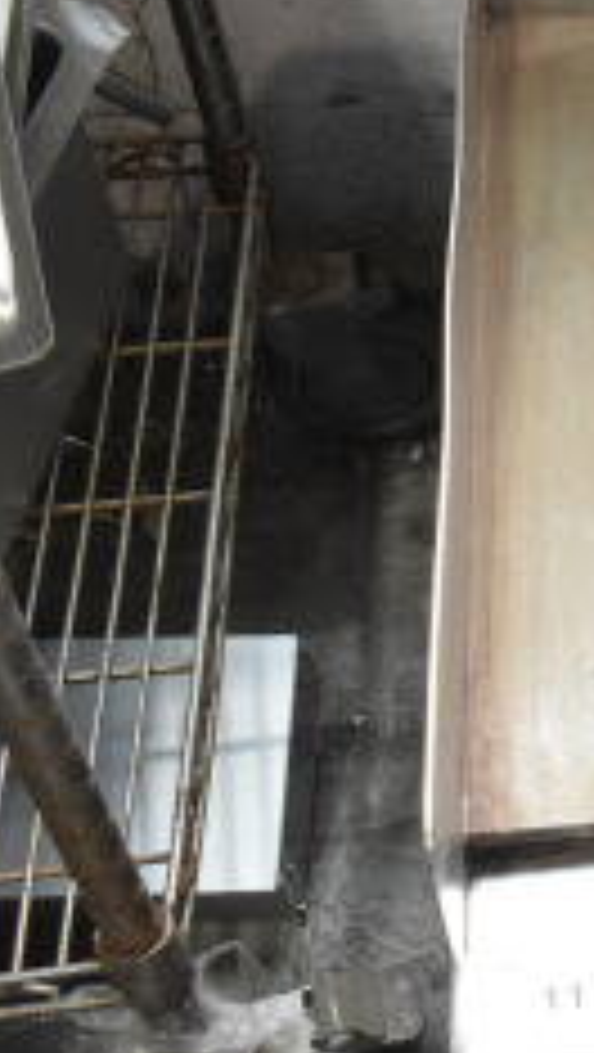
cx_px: 1359
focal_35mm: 82
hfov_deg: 12.2
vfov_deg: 25.8
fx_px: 2291
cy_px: 628
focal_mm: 20
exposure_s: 1/200
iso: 1600
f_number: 7.1
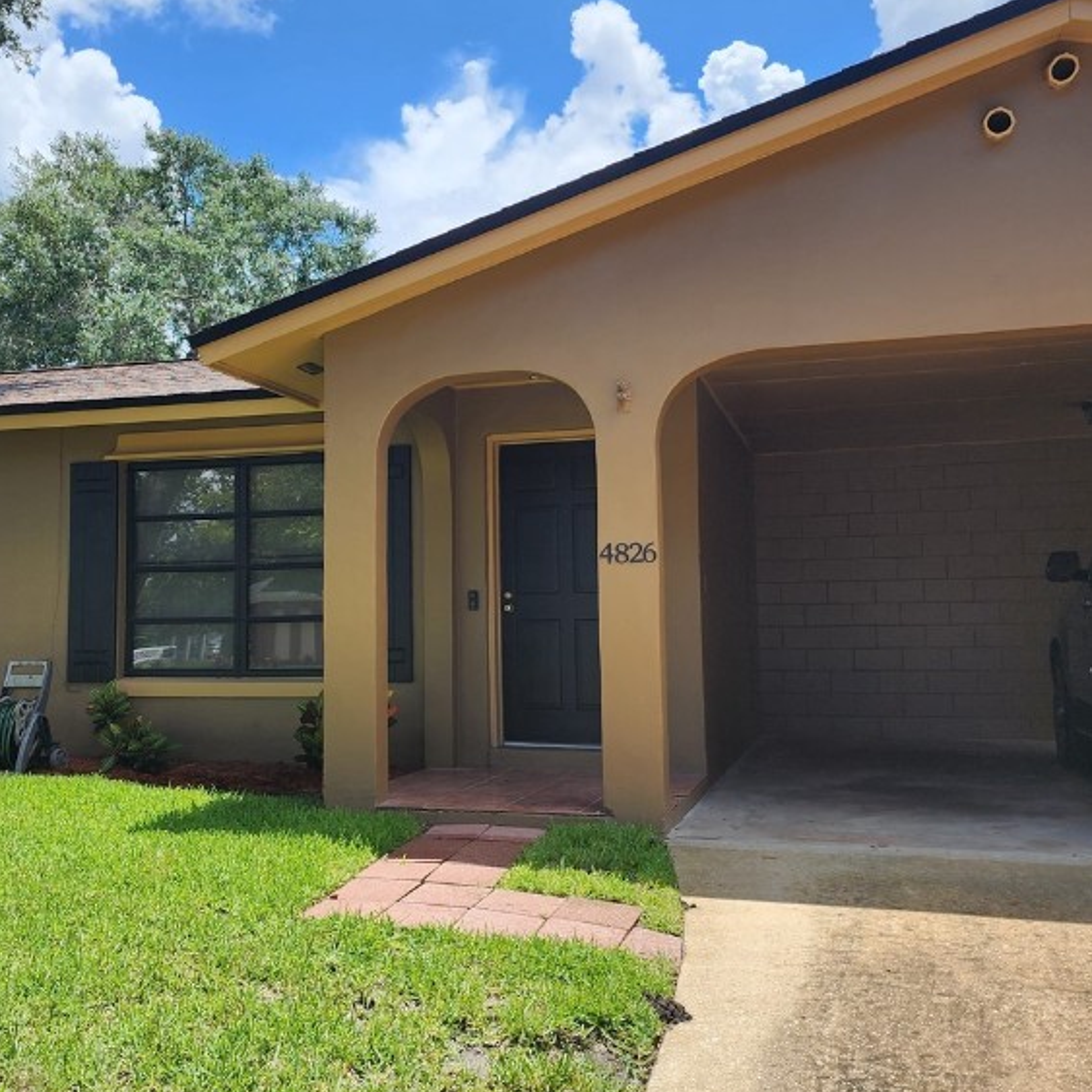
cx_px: 400
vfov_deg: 44.9
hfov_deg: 44.5
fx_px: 1321
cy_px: 526
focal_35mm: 37
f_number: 1.8
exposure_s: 1/871
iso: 12
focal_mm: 6.4
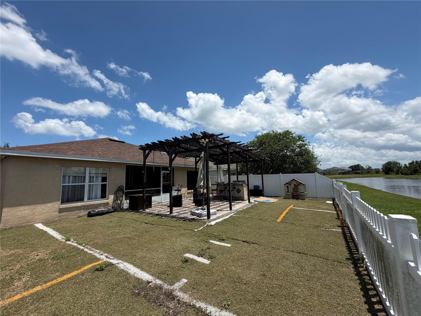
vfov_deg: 85.7
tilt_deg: +5.6
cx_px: 210
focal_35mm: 14
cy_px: 158
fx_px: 170
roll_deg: +2.7
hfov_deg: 102.1
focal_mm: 2.22
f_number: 2.2
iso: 20
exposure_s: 1/1145
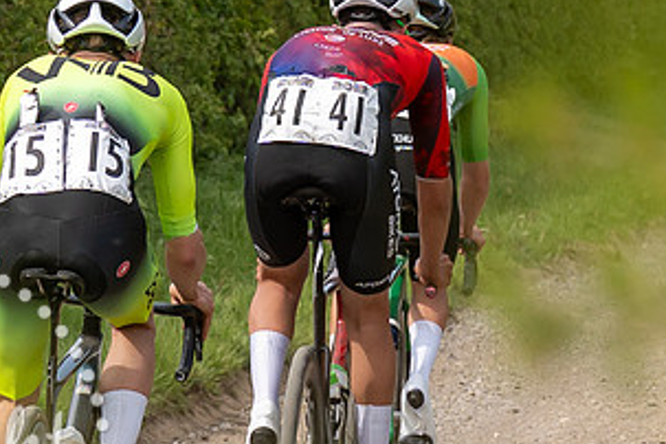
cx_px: 344
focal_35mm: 414
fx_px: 7658
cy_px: 296
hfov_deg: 5.0
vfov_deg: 3.3
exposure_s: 1/1000
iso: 320
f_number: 5
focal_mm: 70
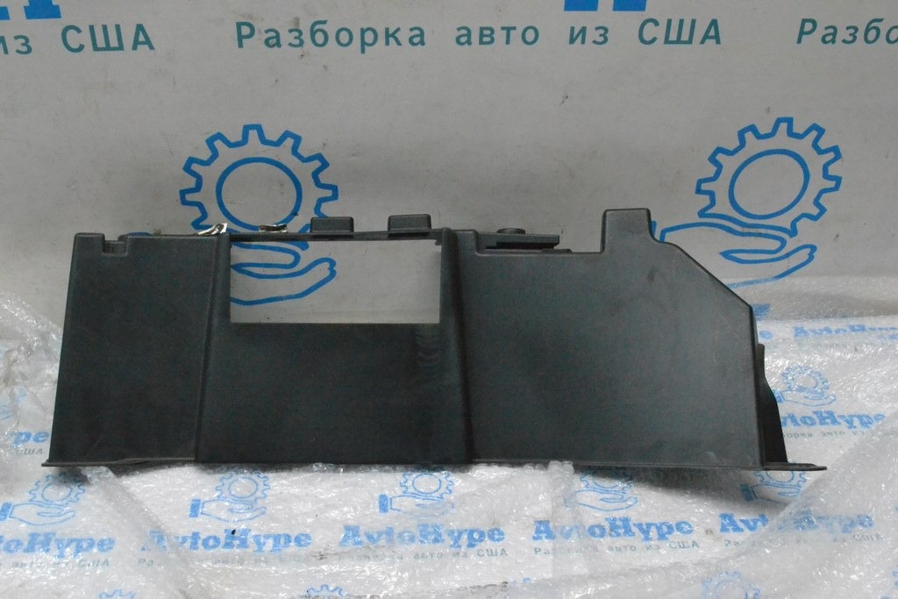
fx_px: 973
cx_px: 449
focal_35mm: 39
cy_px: 300
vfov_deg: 34.2
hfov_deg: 49.5
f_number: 11
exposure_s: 1/160
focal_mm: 26
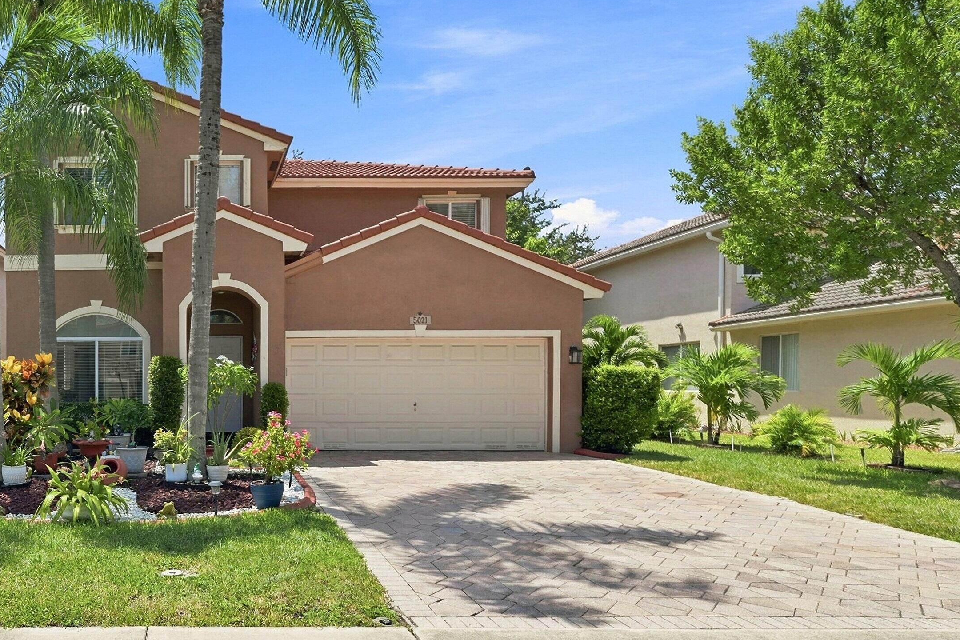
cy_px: 389
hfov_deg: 69.1
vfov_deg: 49.7
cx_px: 370
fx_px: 685
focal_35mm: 26
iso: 100
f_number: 9
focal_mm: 18.5
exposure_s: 1/400
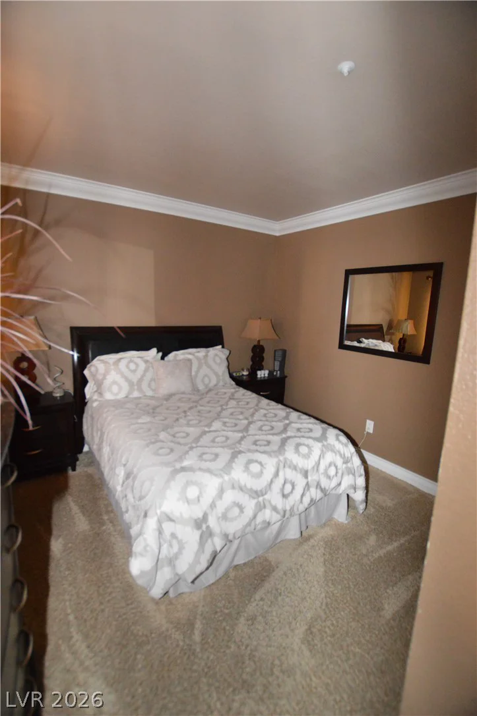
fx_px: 299
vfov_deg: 100.4
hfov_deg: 77.2
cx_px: 238
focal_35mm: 15
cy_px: 358
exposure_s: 1/60
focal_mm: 10
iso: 3200
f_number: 3.5
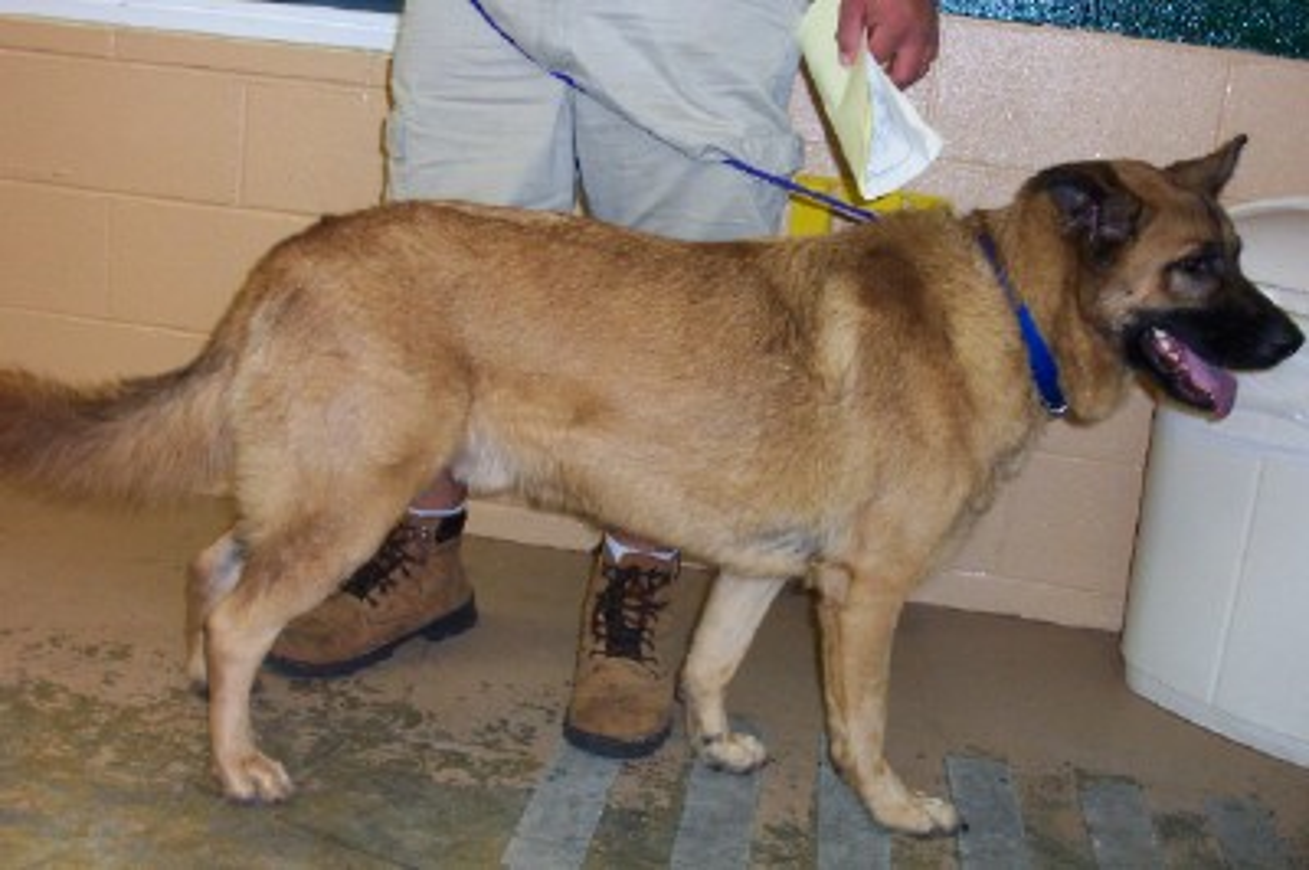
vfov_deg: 37.8
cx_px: 654
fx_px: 1272
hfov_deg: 54.5
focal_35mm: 35
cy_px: 435
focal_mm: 7.5
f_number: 2.8
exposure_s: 1/30
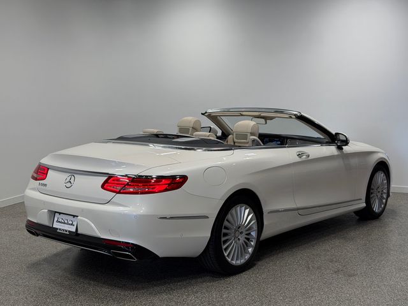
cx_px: 204
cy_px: 153
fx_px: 566
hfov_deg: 39.7
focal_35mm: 48
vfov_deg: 30.3
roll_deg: +0.2
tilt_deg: -5.3
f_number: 1.78
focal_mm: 6.76
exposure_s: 1/561
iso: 64
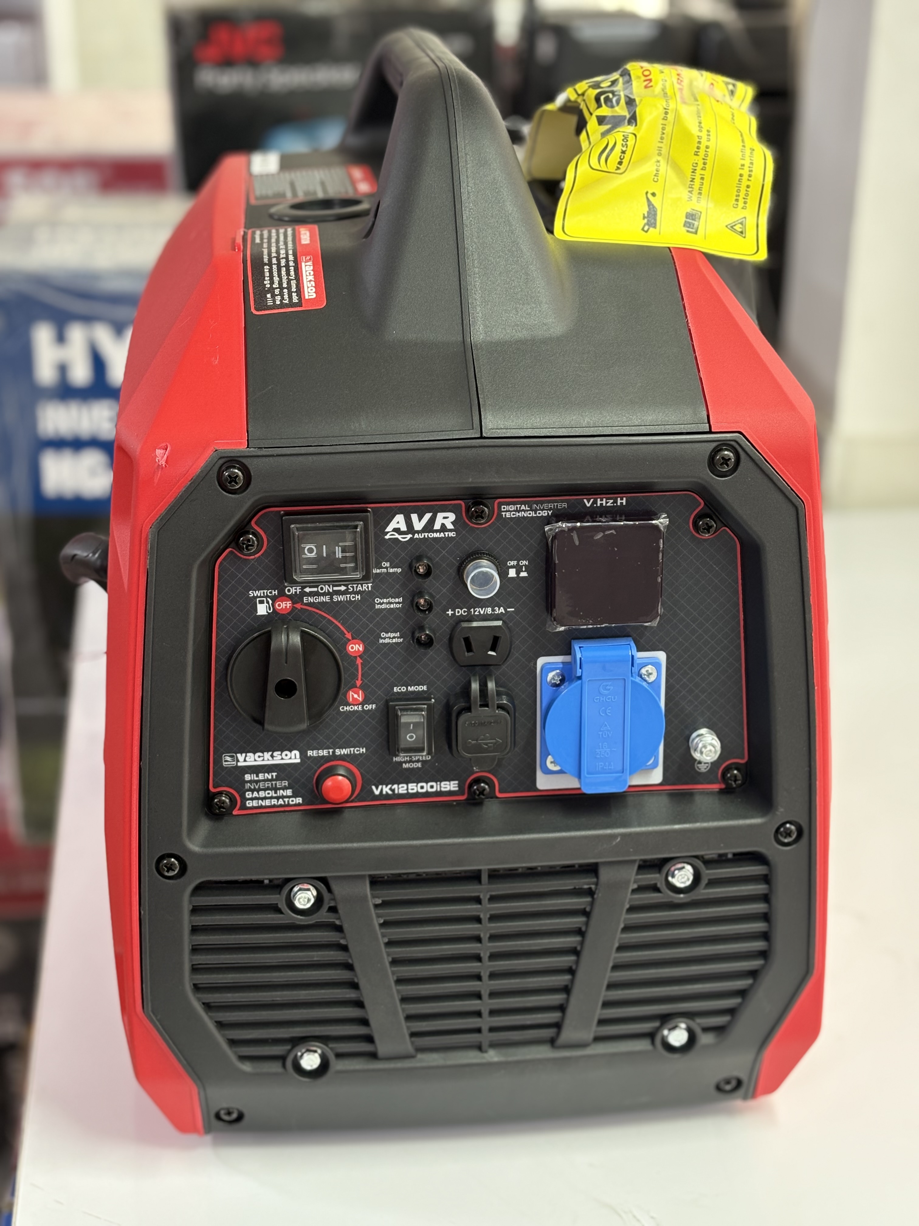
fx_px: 1841
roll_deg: -0.5
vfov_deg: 36.8
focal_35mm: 52
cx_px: 460
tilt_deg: -21.6
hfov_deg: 28.0
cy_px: 613
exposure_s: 1/50
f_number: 1.6
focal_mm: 5.96
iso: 80
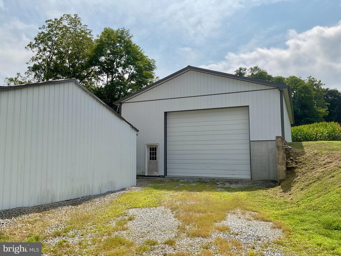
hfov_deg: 61.7
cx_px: 170
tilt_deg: +5.3
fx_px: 286
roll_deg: -0.7
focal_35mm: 29
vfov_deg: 48.2
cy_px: 128
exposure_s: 1/4405
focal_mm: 3
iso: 16
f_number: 1.8
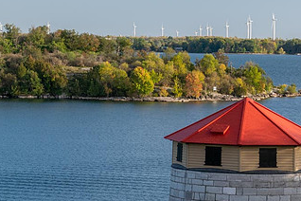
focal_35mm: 205
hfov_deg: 10.0
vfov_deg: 6.7
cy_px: 98
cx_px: 80
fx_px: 1714
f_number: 14
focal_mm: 75
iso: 400
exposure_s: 1/60
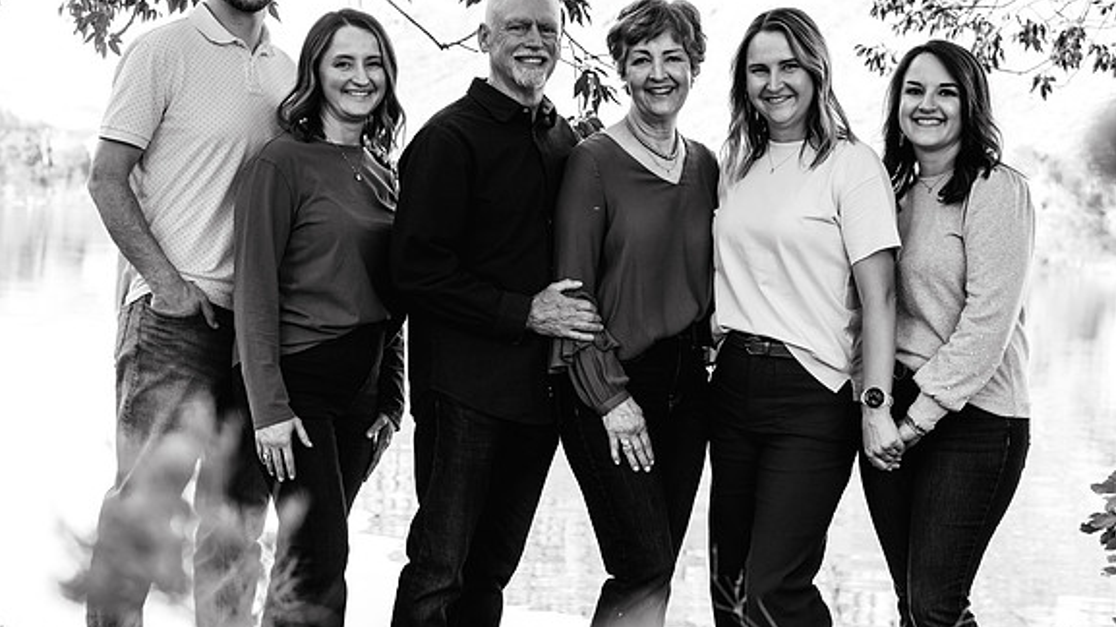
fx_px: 2455
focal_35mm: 83
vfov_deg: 14.5
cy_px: 239
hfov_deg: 25.6
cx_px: 557
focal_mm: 70
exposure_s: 1/160
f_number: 5.6
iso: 800
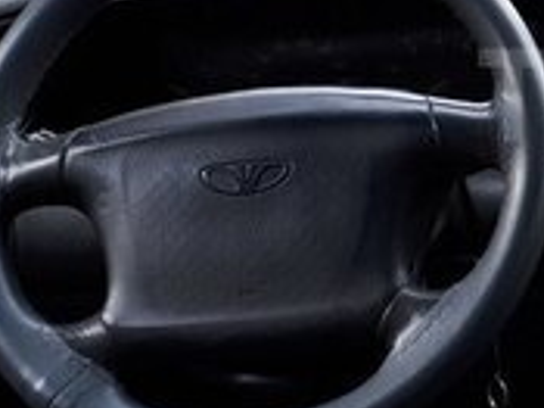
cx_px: 796
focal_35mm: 102
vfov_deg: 14.4
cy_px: 95
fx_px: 1602
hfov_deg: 17.5
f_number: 1.9
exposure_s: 1/100
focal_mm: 3.6
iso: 64
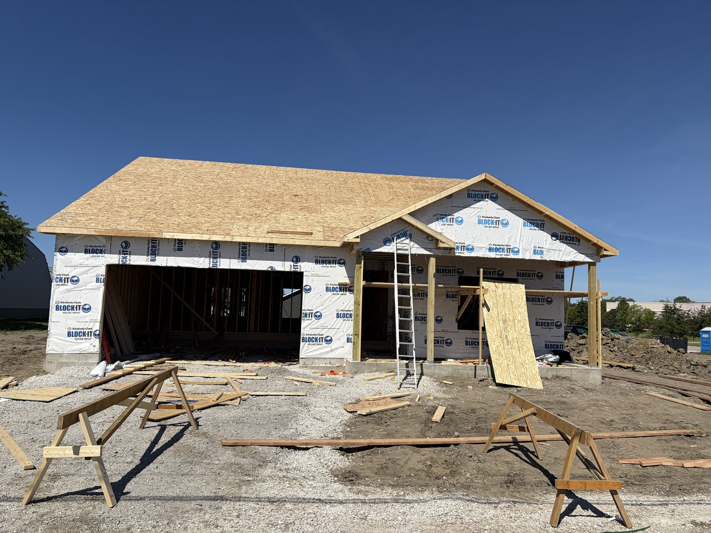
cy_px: 266
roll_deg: -1.7
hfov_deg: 67.3
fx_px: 534
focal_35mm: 26
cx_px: 356
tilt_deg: +4.3
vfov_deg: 53.1
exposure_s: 1/7813
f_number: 1.6
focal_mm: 5.96
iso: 50
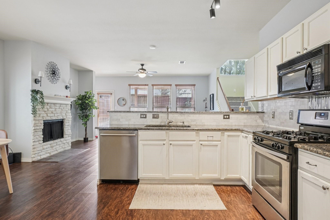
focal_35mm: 19
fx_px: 174
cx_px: 165
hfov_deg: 86.9
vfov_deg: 64.5
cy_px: 110
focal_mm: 13
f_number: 8
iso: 400
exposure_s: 1/13
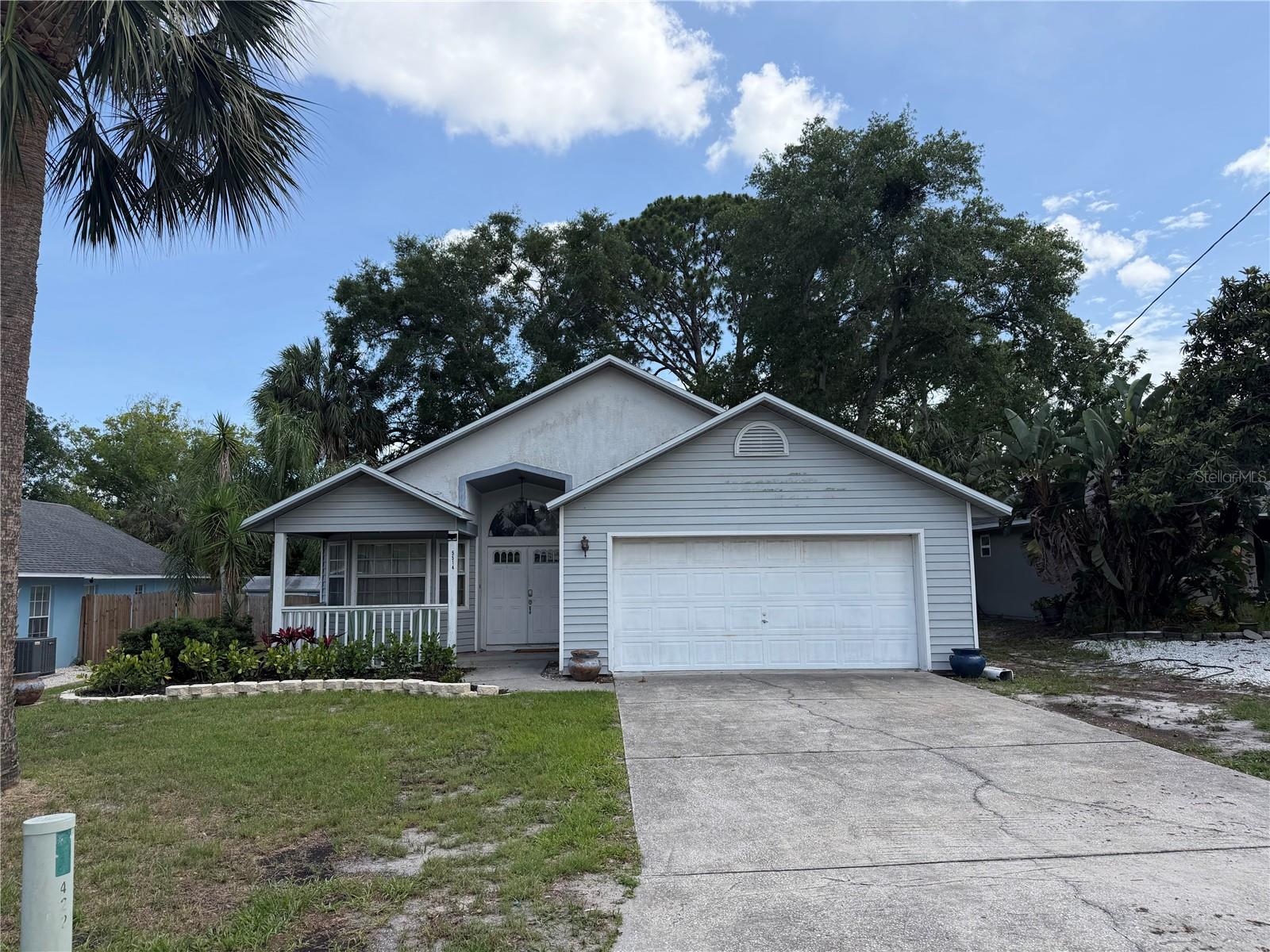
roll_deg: -0.2
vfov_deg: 56.8
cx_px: 635
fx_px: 881
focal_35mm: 24
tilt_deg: +8.5
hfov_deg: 71.6
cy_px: 476
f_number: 1.78
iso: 100
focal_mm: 6.76
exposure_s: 1/3953
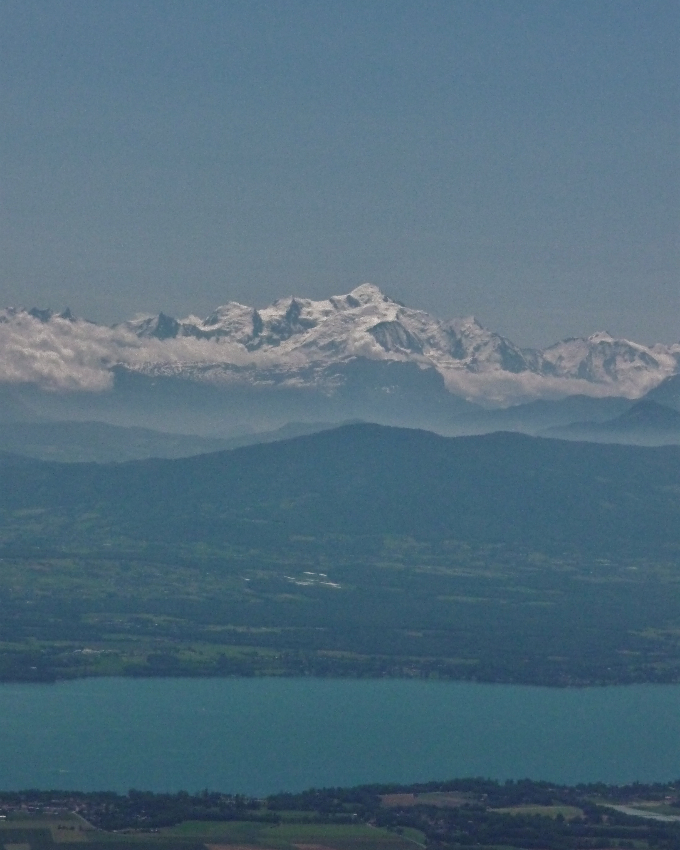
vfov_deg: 13.1
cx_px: 340
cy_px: 414
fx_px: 3698
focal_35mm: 147
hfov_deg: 10.5
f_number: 11
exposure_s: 1/2000
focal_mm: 24.1
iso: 400
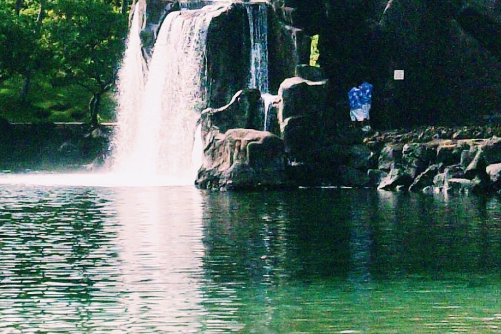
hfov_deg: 10.1
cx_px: 63
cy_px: 30
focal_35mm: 203
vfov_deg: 6.8
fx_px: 2825
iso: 200
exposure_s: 1/567
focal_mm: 10.7
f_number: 7.6
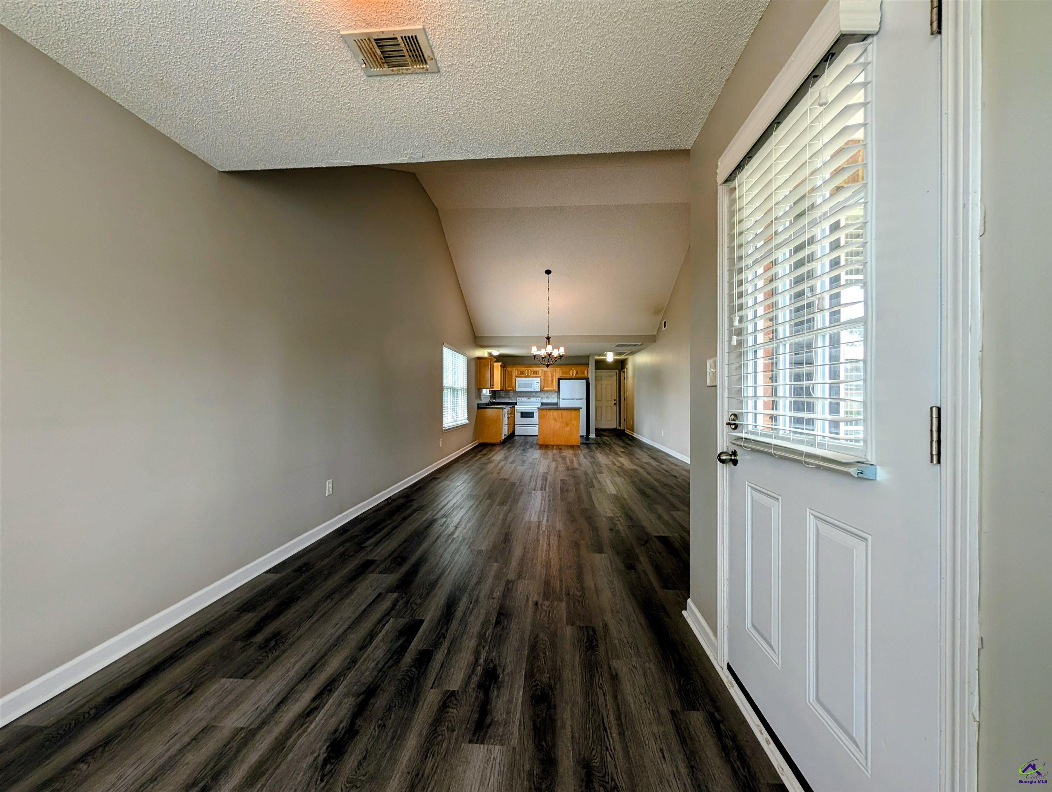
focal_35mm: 12
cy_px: 396
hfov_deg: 110.5
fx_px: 365
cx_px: 526
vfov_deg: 94.6
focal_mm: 2.02
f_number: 1.7
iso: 55
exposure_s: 1/60
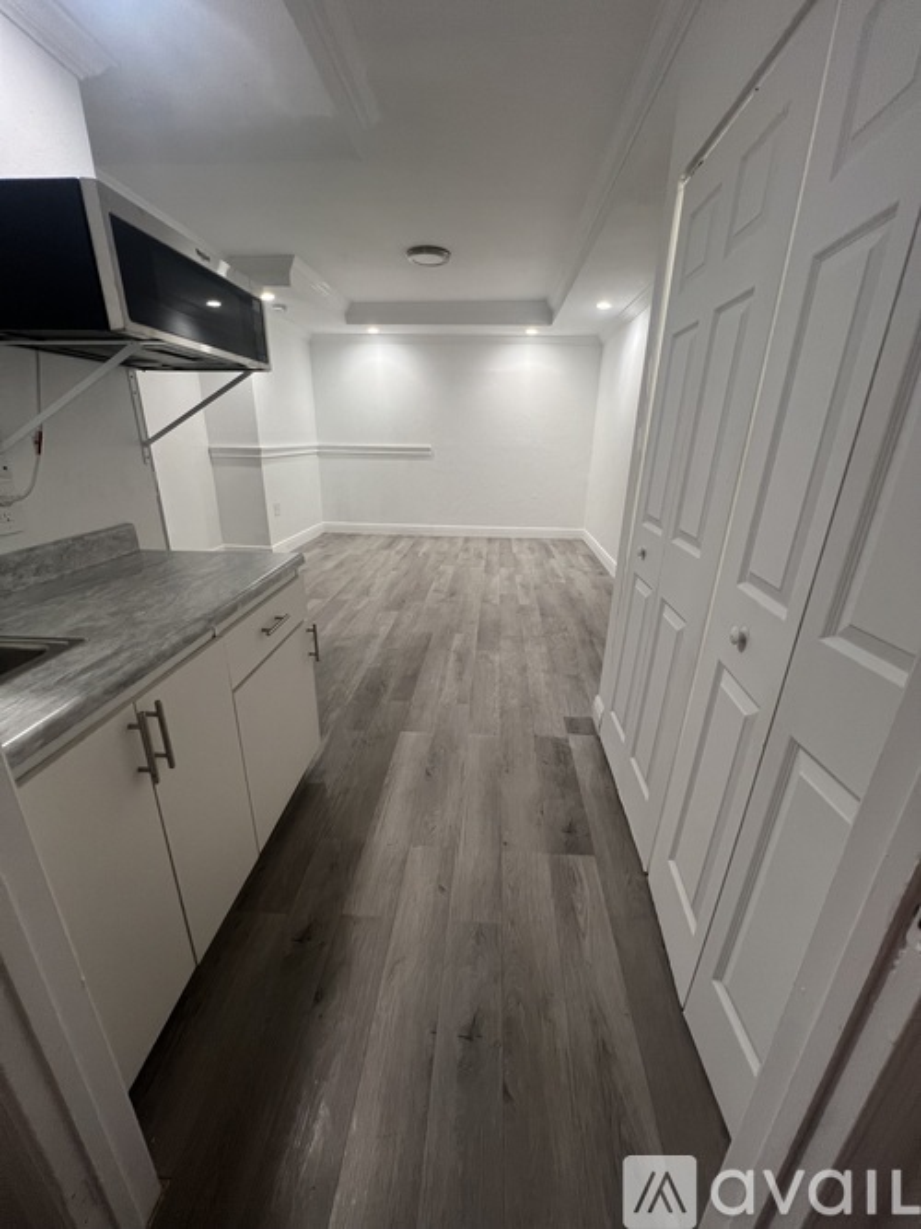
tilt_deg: -19.2
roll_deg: +0.0
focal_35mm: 13
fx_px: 461
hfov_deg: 89.9
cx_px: 460
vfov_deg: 106.2
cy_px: 614
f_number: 1.8
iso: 125
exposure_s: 1/60
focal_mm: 1.57
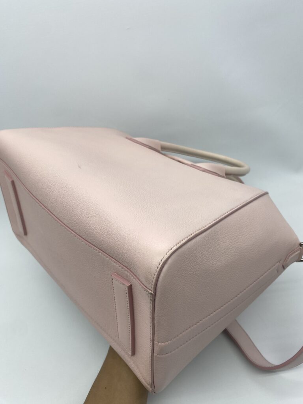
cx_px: 152
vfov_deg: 67.3
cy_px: 202
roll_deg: +6.9
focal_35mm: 26
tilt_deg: -36.4
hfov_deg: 53.1
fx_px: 303
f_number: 1.8
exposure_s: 1/183
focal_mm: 4.25
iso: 32
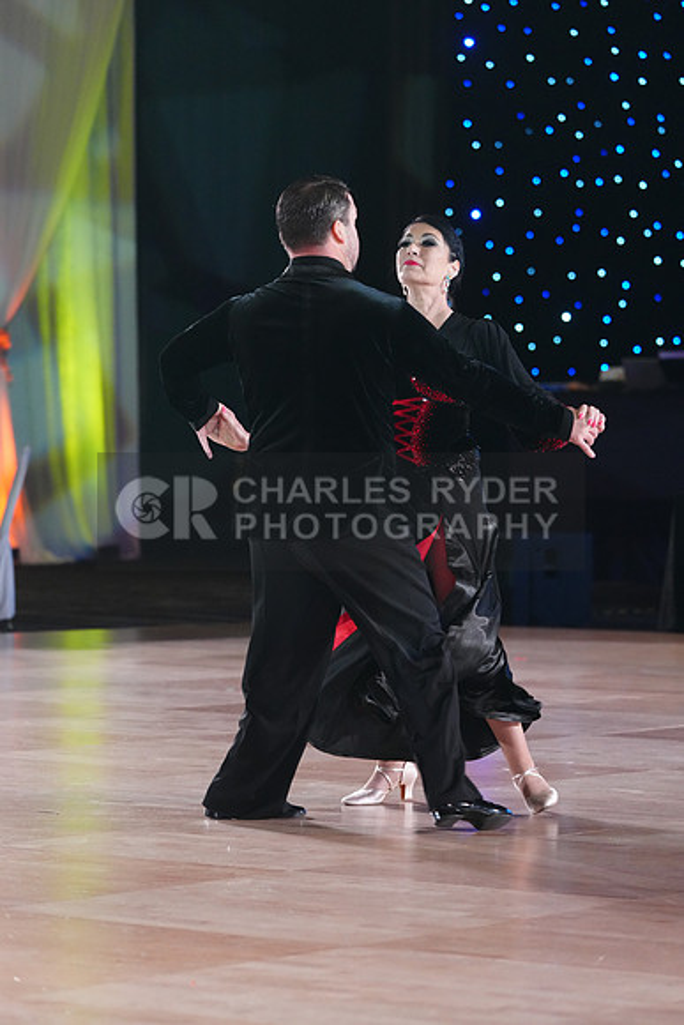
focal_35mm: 135
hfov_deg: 10.2
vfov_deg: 15.2
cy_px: 512
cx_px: 342
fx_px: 3845
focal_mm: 135
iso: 4000
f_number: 4
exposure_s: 1/400
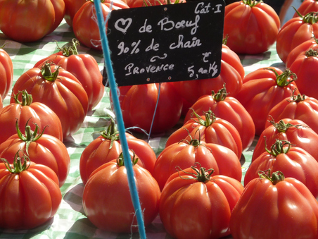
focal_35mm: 207
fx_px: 1902
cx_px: 142
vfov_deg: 7.2
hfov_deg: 9.6
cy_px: 61
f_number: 4.5
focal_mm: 22.5
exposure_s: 1/400
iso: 100
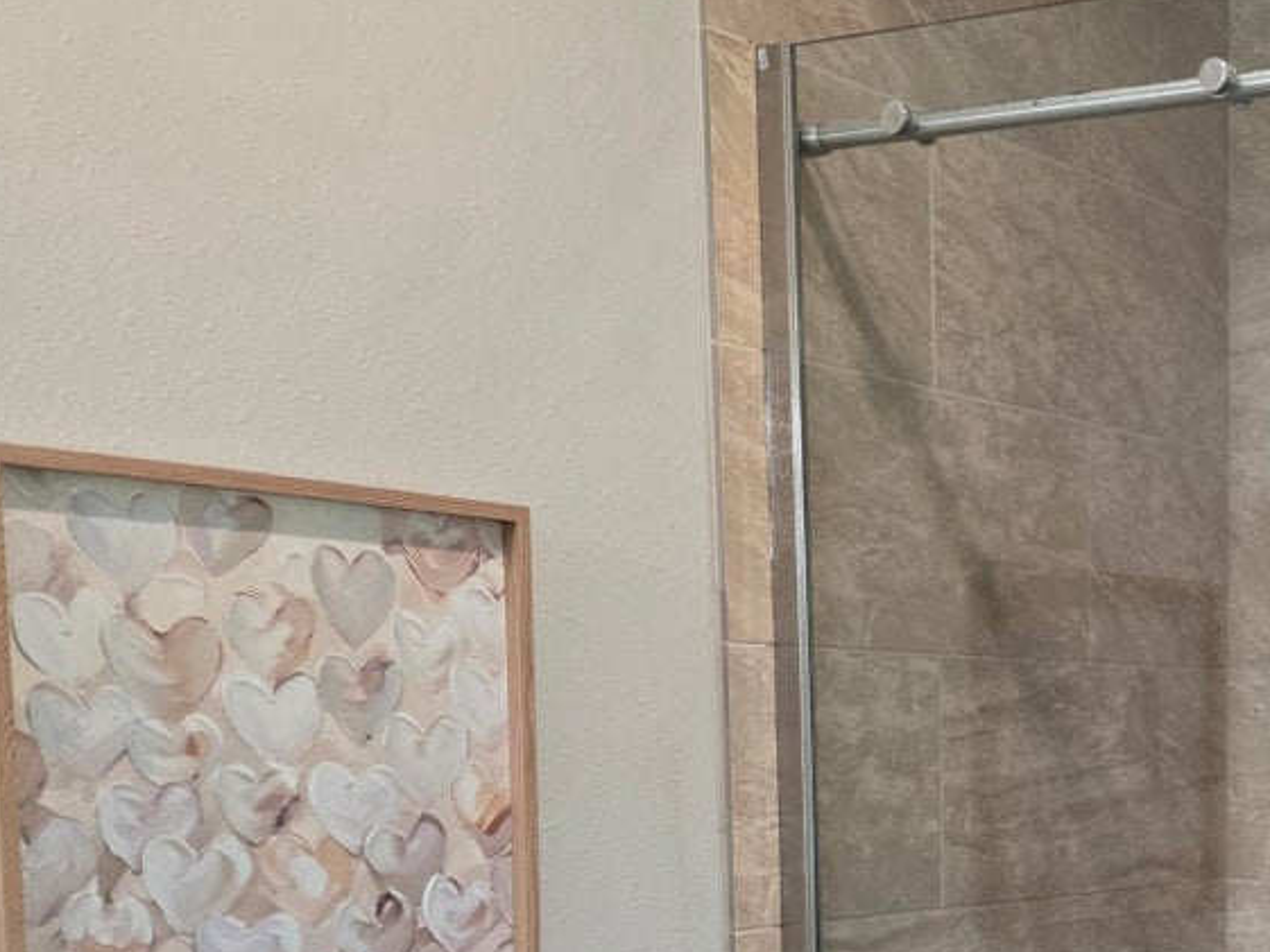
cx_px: 1477
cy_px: 1018
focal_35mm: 56
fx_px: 2055
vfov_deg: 24.5
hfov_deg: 30.0
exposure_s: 1/120
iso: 200
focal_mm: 5.4
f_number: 1.8
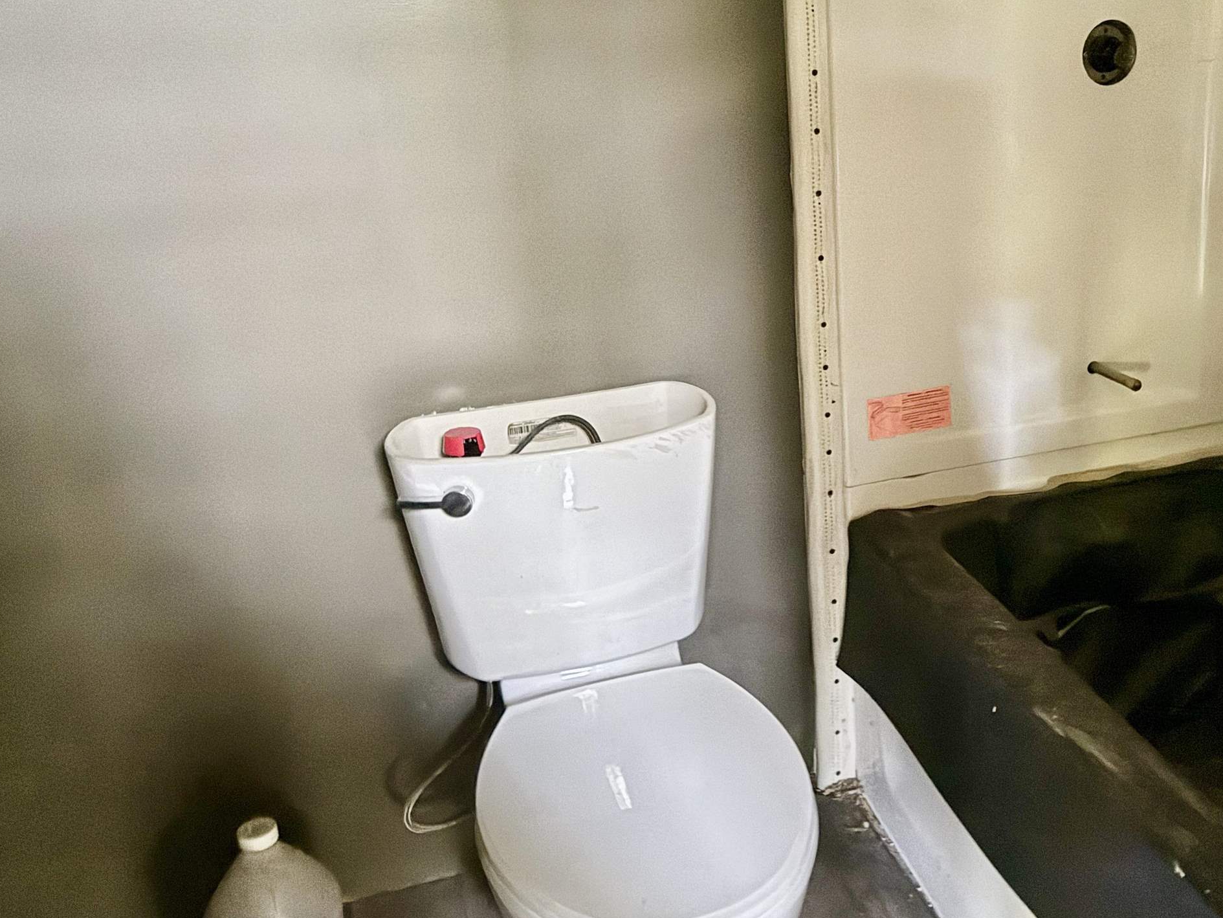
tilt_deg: -18.6
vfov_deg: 36.8
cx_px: 881
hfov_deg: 46.5
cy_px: 392
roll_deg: +0.7
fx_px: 1378
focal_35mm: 39
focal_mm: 6.76
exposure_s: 1/11
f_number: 1.78
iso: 1000
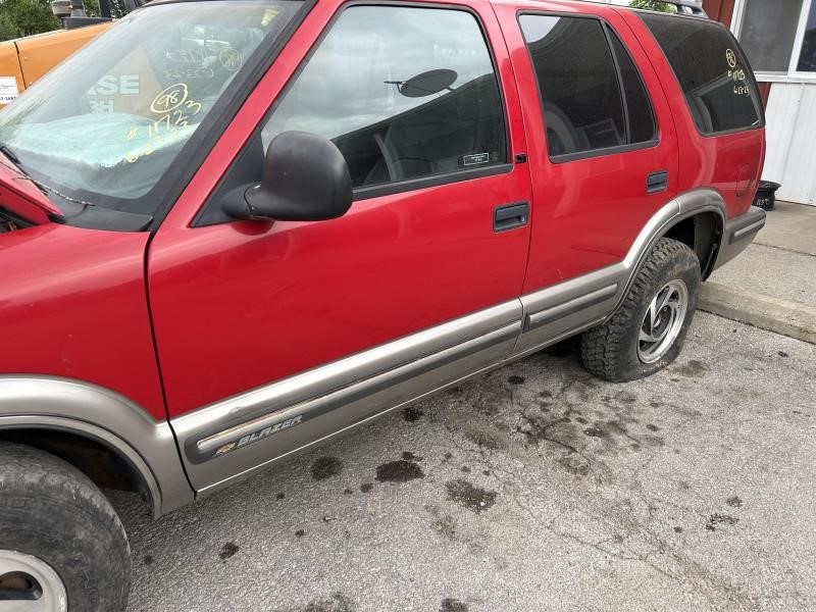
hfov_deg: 67.3
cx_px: 408
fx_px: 613
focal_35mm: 26
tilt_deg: -21.6
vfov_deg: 53.1
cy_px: 306
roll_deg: +0.5
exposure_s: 1/389
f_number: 1.5
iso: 50
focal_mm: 5.7
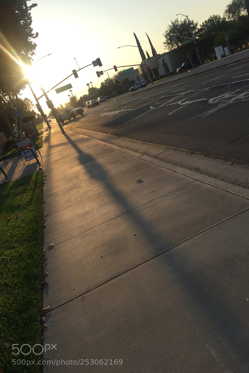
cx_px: 141
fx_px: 322
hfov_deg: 42.2
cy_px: 189
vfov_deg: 60.3
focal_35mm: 31
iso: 32
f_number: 2.2
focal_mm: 4.15
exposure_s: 1/1582
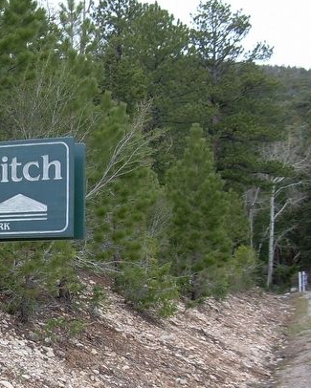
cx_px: -36
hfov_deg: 20.0
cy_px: 234
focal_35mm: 73
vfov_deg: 26.0
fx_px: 840
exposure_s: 1/297
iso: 50
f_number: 2.8
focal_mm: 6.3
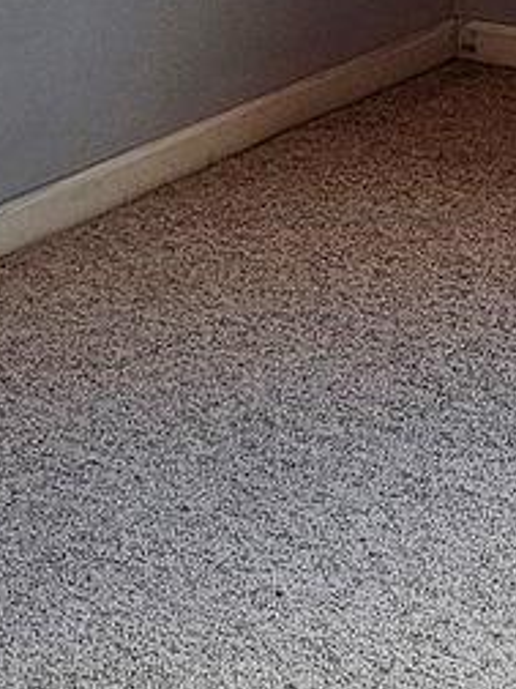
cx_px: 964
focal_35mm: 140
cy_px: -604
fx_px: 2783
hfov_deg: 10.0
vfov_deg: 12.7
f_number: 1.8
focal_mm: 5.4
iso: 200
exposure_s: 1/120
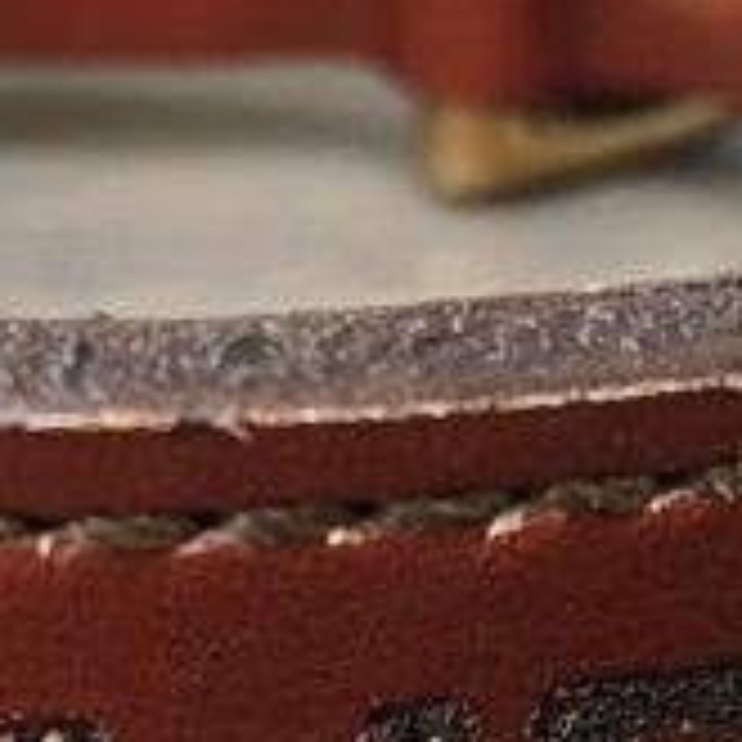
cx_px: 63
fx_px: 3007
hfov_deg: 13.9
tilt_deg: -33.3
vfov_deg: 13.9
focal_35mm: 124
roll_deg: +0.1
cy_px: 675
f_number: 2.2
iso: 100
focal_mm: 4.15
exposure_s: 1/30
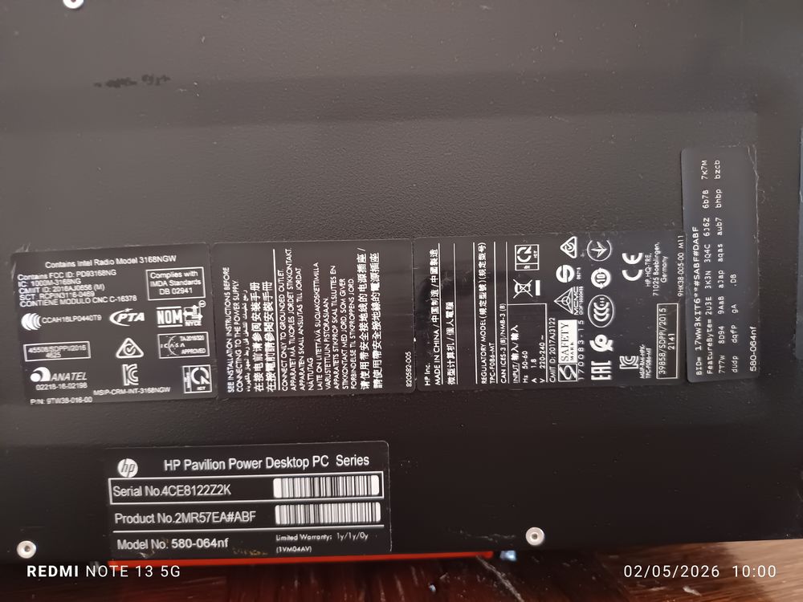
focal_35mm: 24
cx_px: 402
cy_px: 301
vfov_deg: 56.8
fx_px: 557
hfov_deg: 71.6
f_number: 1.7
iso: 3024
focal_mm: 5.31
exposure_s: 1/20
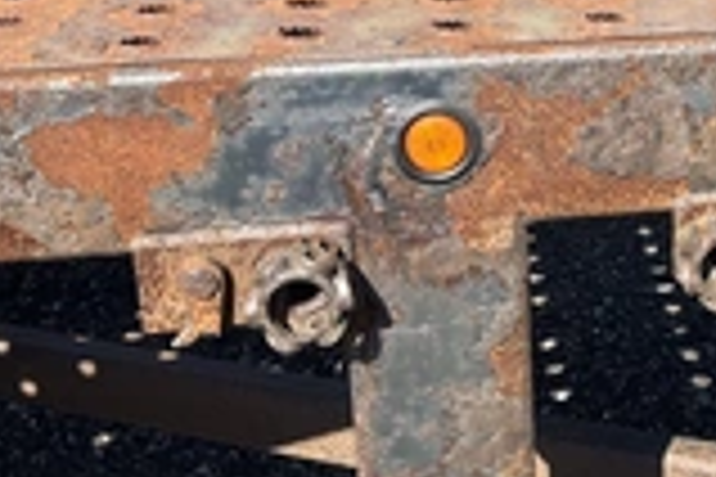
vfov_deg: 17.7
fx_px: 1511
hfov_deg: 25.5
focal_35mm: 76
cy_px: 63
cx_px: 698
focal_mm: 3
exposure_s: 1/898
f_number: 1.8
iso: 25
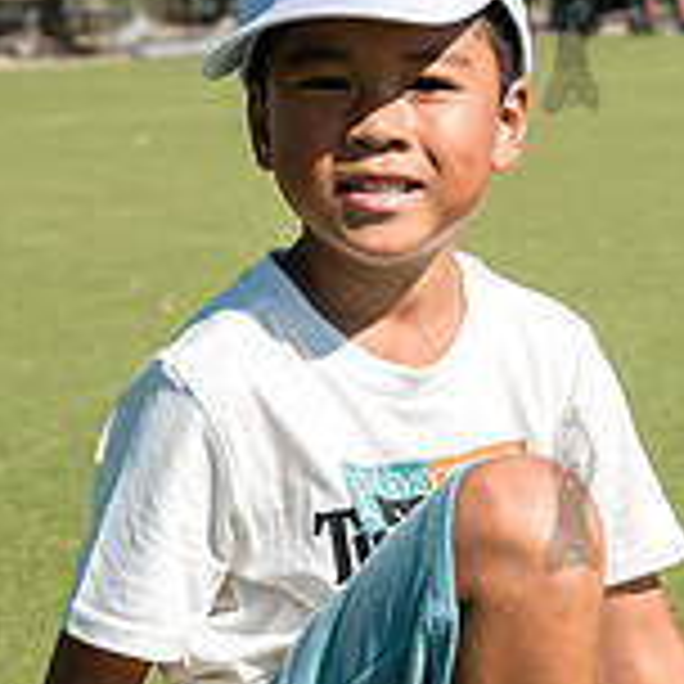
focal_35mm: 222
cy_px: 419
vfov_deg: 7.9
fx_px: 4963
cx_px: 405
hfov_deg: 7.9
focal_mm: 55
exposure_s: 1/1250
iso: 100
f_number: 5
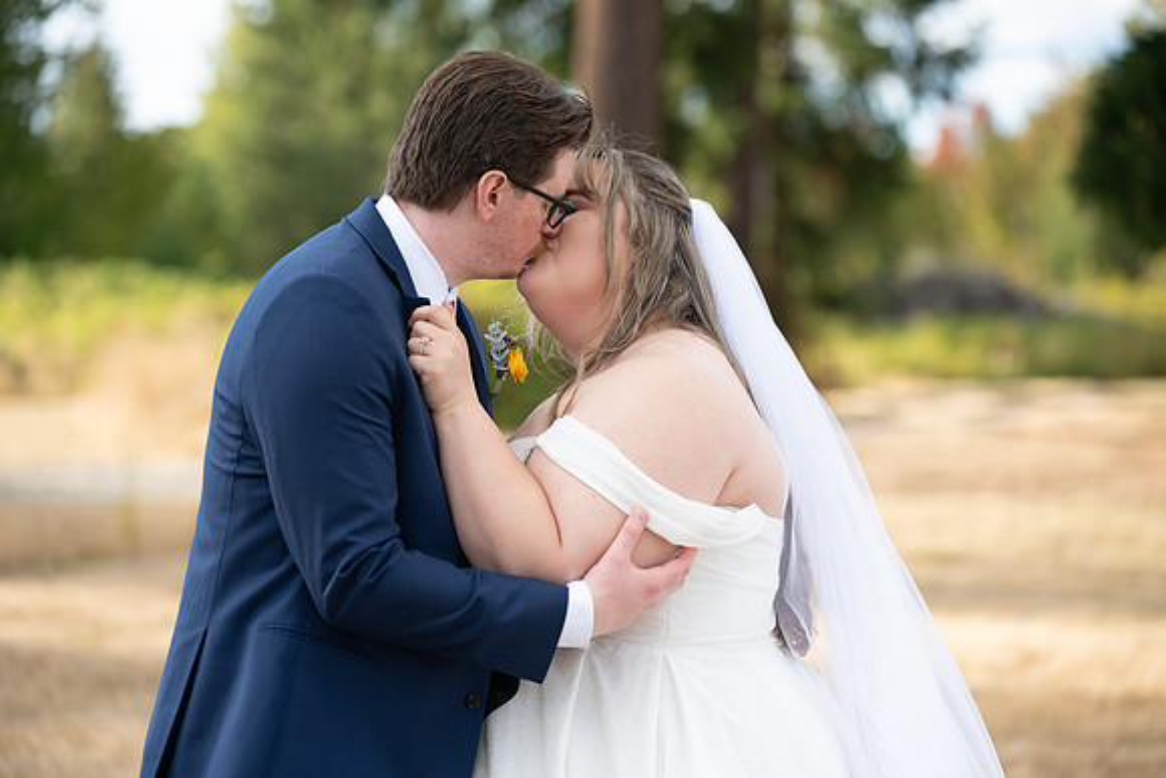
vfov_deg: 13.3
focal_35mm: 103
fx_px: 3337
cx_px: 583
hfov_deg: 19.8
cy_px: 389
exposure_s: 1/1600
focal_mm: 103
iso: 400
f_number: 2.8
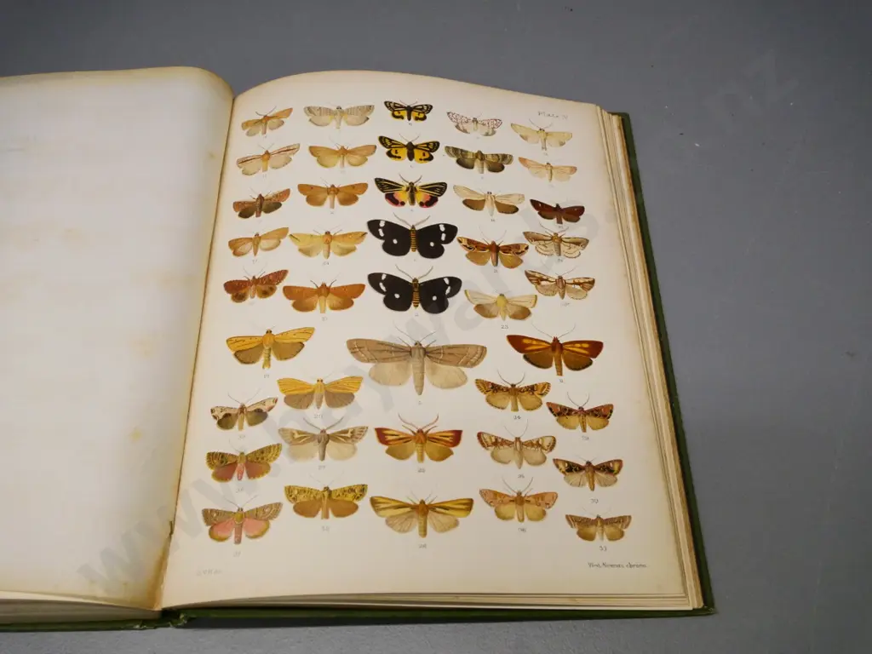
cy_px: 327
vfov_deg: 41.8
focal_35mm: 34
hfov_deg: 54.0
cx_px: 436
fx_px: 856
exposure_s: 1/400
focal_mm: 17
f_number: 5.6
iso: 3200
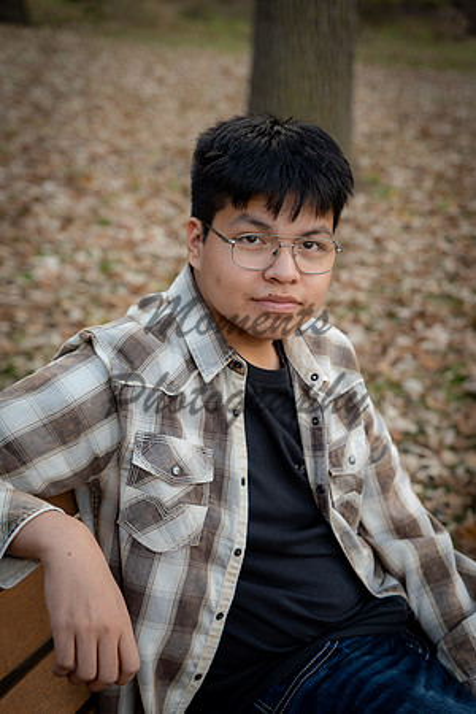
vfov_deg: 28.8
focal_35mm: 70
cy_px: 357
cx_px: 238
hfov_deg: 19.5
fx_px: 1388
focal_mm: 70
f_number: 3.5
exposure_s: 1/125
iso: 200
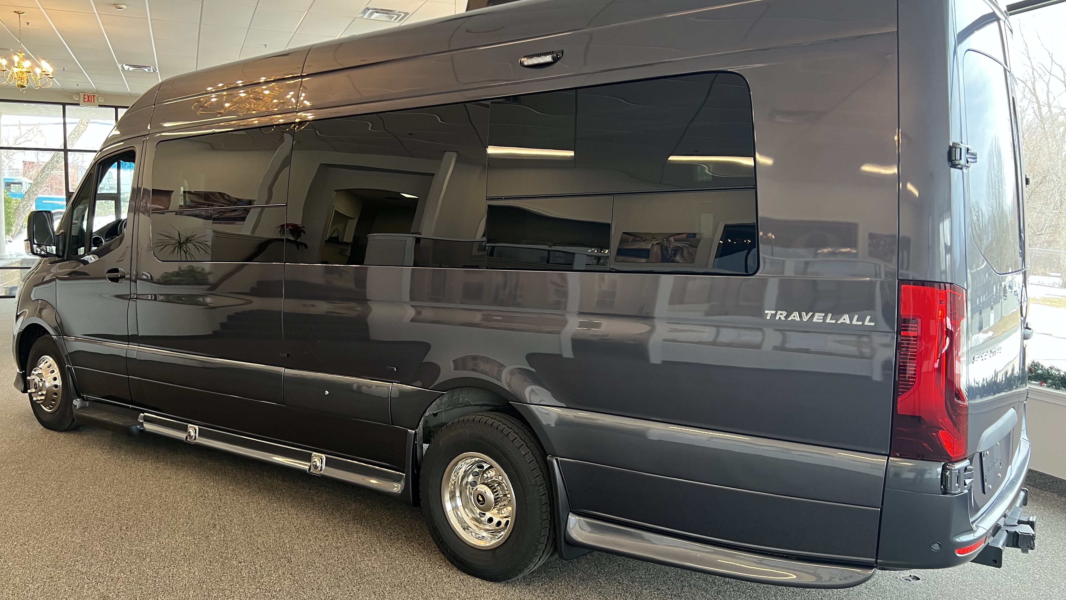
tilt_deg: -3.4
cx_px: 523
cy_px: 287
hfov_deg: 66.1
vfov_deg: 40.2
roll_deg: +0.5
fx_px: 820
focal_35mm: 29
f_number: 1.5
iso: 125
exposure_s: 1/60
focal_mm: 5.7
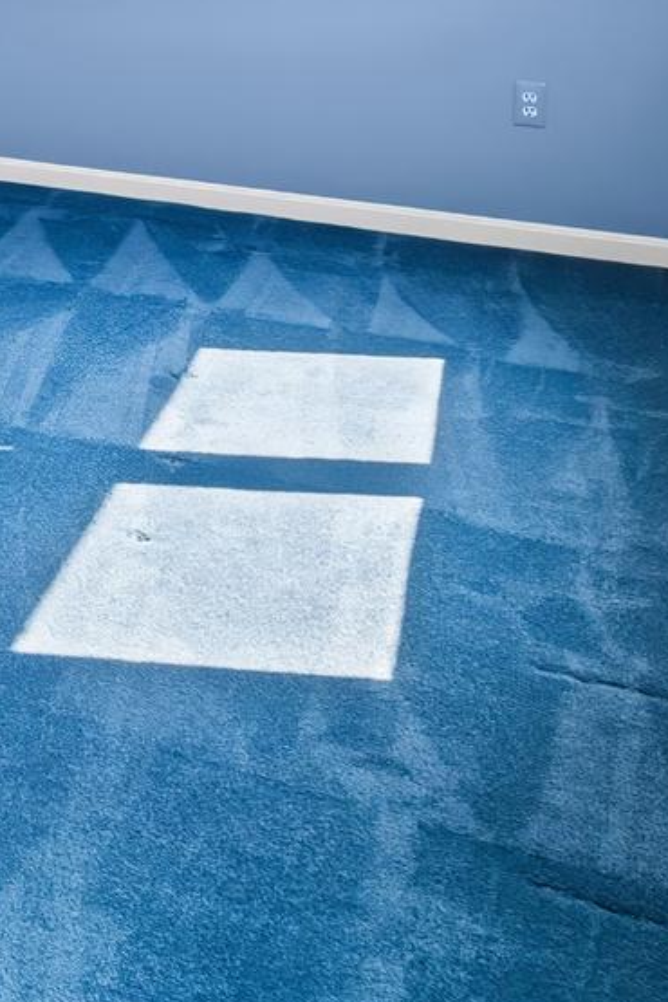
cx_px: -812
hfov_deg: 15.7
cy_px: -137
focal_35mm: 59
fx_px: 1642
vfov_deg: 30.0
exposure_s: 1/13
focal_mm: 16
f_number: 7.1
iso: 500
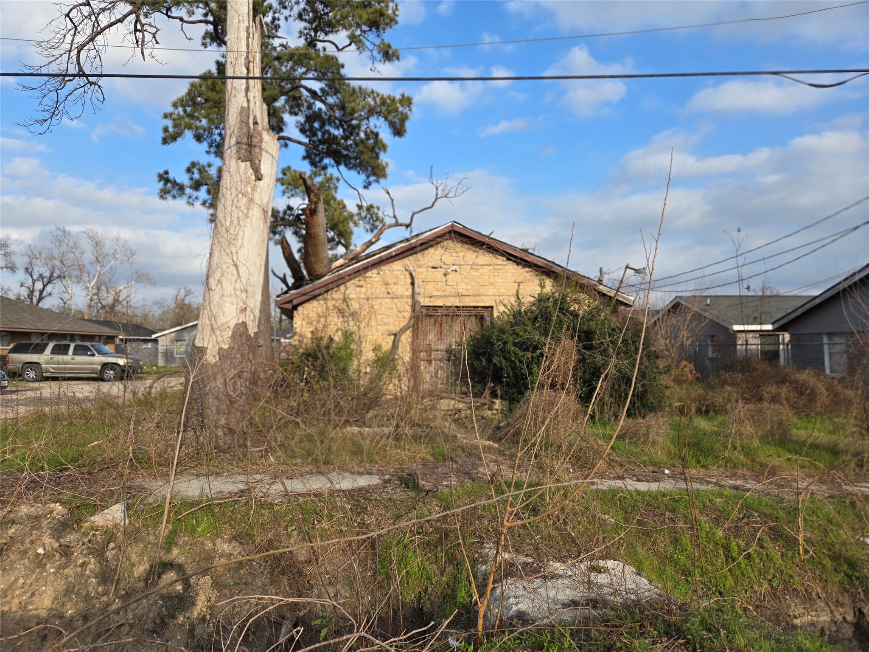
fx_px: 577
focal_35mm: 23
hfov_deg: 73.9
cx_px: 434
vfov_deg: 58.9
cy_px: 326
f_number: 1.8
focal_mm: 5.4
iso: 25
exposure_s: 1/1238
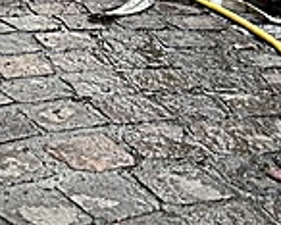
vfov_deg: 14.2
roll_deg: +1.3
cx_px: -144
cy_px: 10
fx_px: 890
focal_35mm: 107
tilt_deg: -13.0
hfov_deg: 16.3
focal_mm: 5.7
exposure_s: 1/60
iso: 200
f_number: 1.5
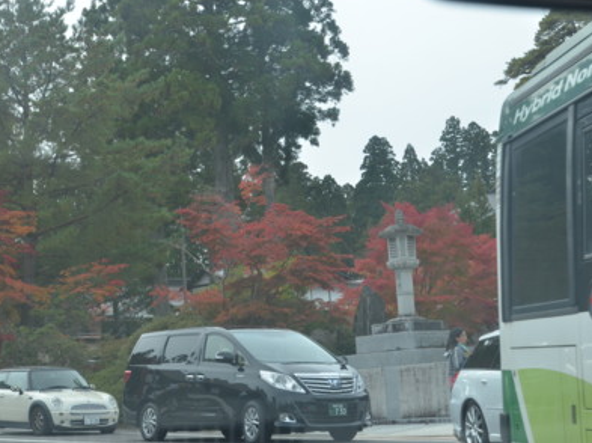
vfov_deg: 22.2
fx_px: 1128
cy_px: 222
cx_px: 264
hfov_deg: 29.4
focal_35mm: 66
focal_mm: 40
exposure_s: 1/200
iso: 200
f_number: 7.1
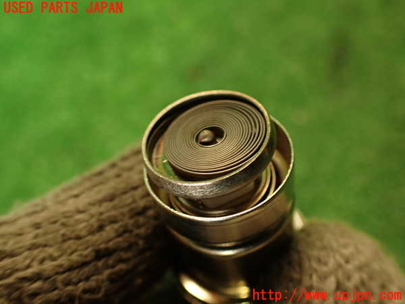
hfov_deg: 60.0
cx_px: 202
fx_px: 351
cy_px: 152
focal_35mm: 30
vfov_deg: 46.8
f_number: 2.3
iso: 250
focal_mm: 5.4
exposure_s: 1/30
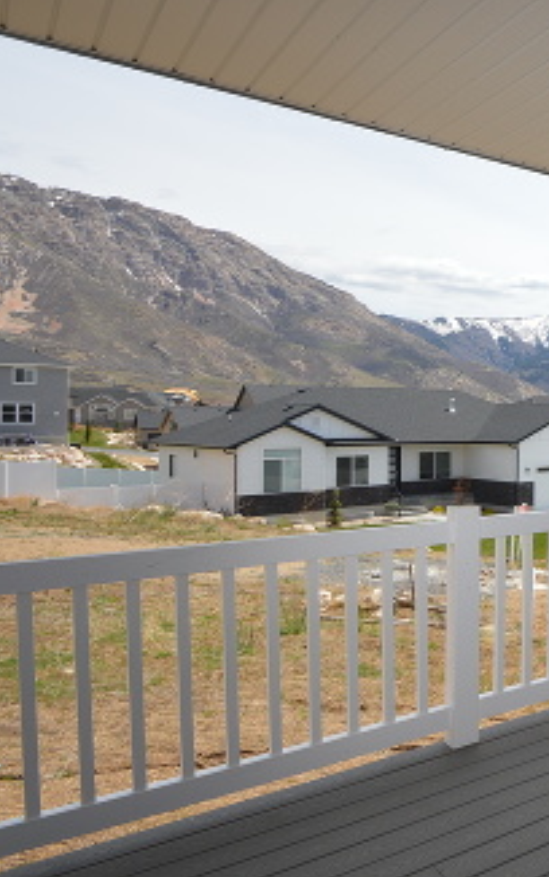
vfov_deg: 62.8
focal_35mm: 30
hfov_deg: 28.7
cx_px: 805
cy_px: 414
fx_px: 718
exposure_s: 1/200
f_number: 9
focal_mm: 10
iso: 100
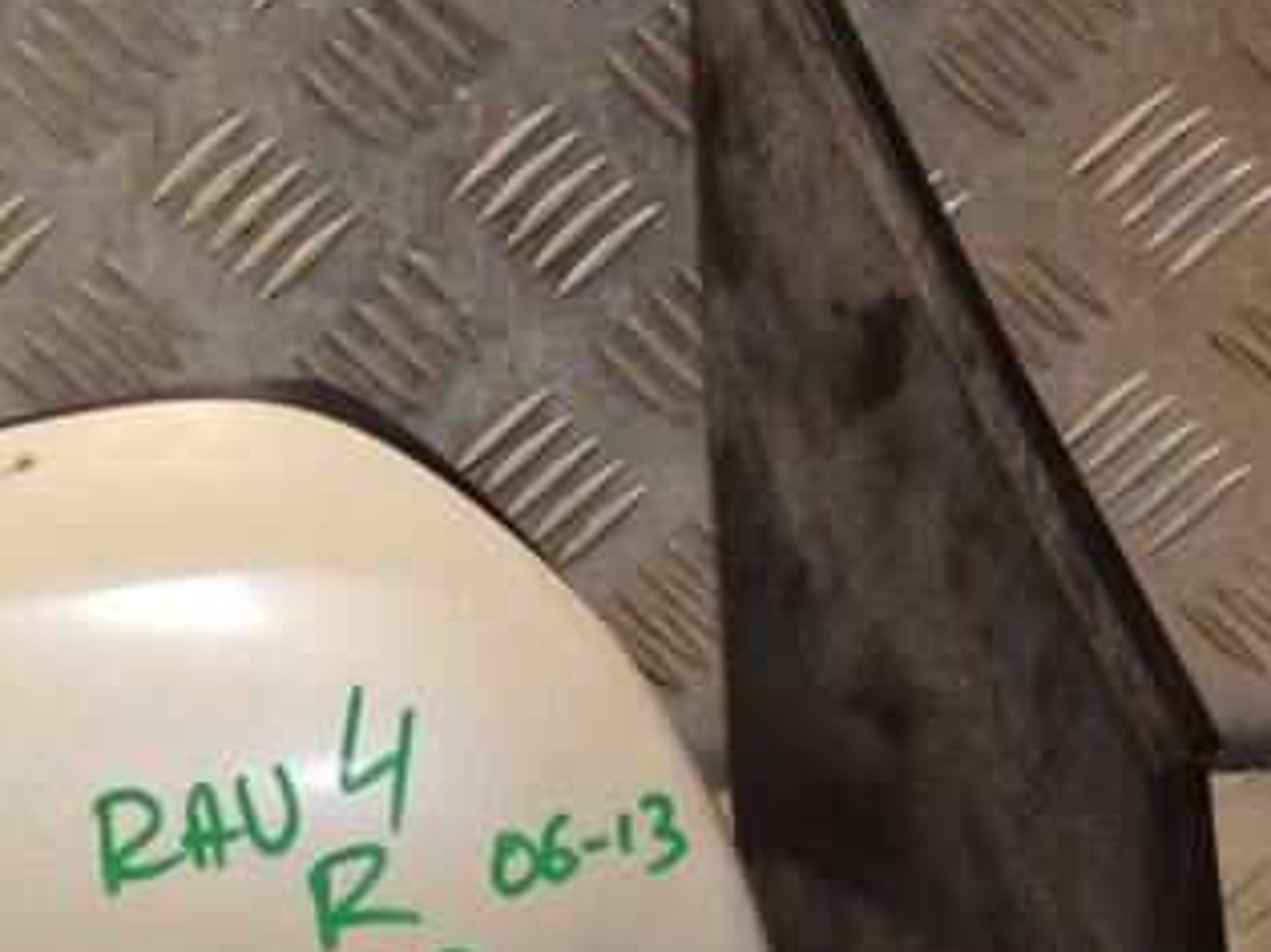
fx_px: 5249
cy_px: 718
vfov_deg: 10.3
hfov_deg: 13.7
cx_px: 234
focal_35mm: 143
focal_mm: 52
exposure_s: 1/200
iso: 800
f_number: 10
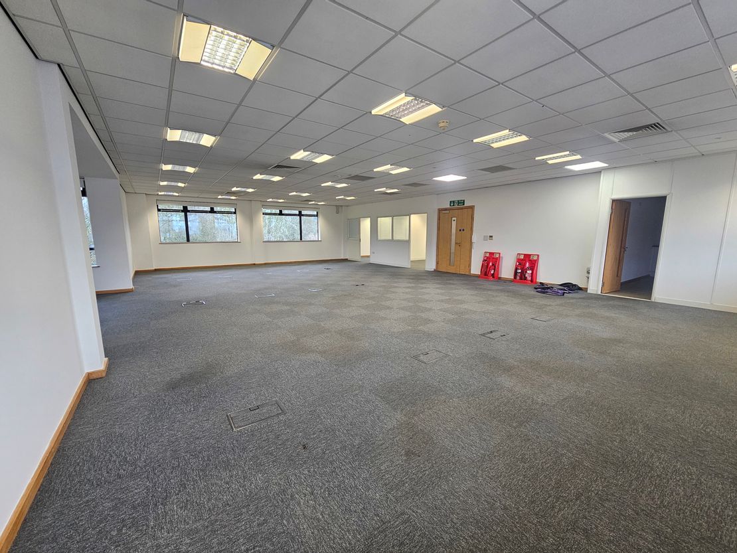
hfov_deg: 106.2
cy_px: 276
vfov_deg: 89.9
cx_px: 368
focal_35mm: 13
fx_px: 277
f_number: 2.2
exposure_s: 1/50
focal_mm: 2.2
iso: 160
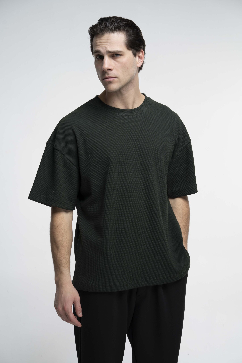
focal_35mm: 58
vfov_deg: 34.5
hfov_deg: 23.4
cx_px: 121
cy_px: 182
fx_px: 584
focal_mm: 57.9
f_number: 6.3
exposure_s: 1/125
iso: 100
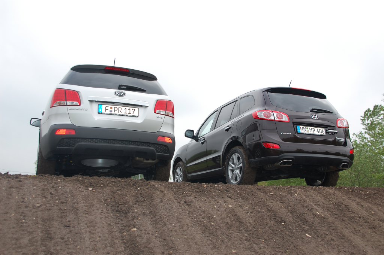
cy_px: 128
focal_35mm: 39
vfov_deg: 34.2
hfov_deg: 49.6
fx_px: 416
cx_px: 192
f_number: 5.6
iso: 200
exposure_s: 1/500
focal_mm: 26
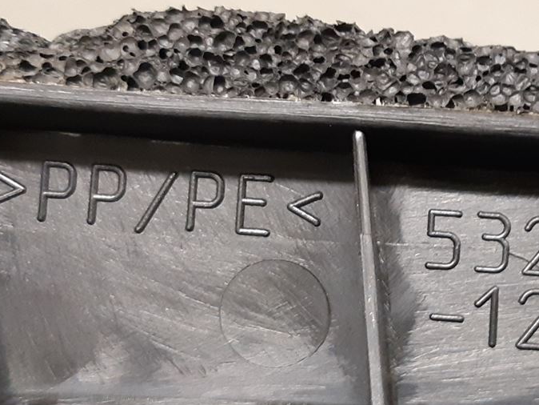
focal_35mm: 79
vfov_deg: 18.6
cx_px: 377
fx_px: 1231
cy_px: 255
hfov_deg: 24.5
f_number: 1.7
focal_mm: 3.93
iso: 320
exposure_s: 1/25
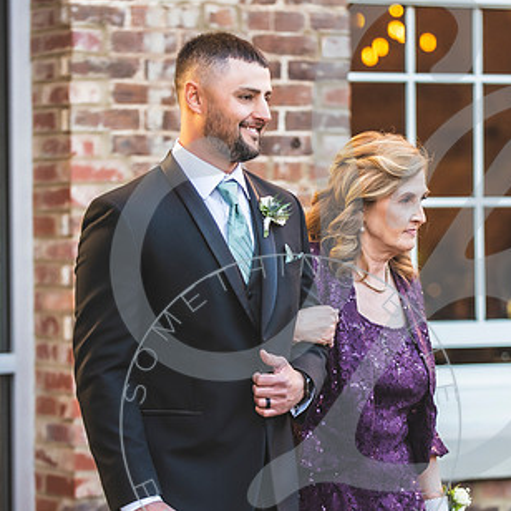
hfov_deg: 9.8
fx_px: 2990
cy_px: 285
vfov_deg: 9.8
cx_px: 373
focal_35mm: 179
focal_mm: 110
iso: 640
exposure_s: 1/640
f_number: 2.8
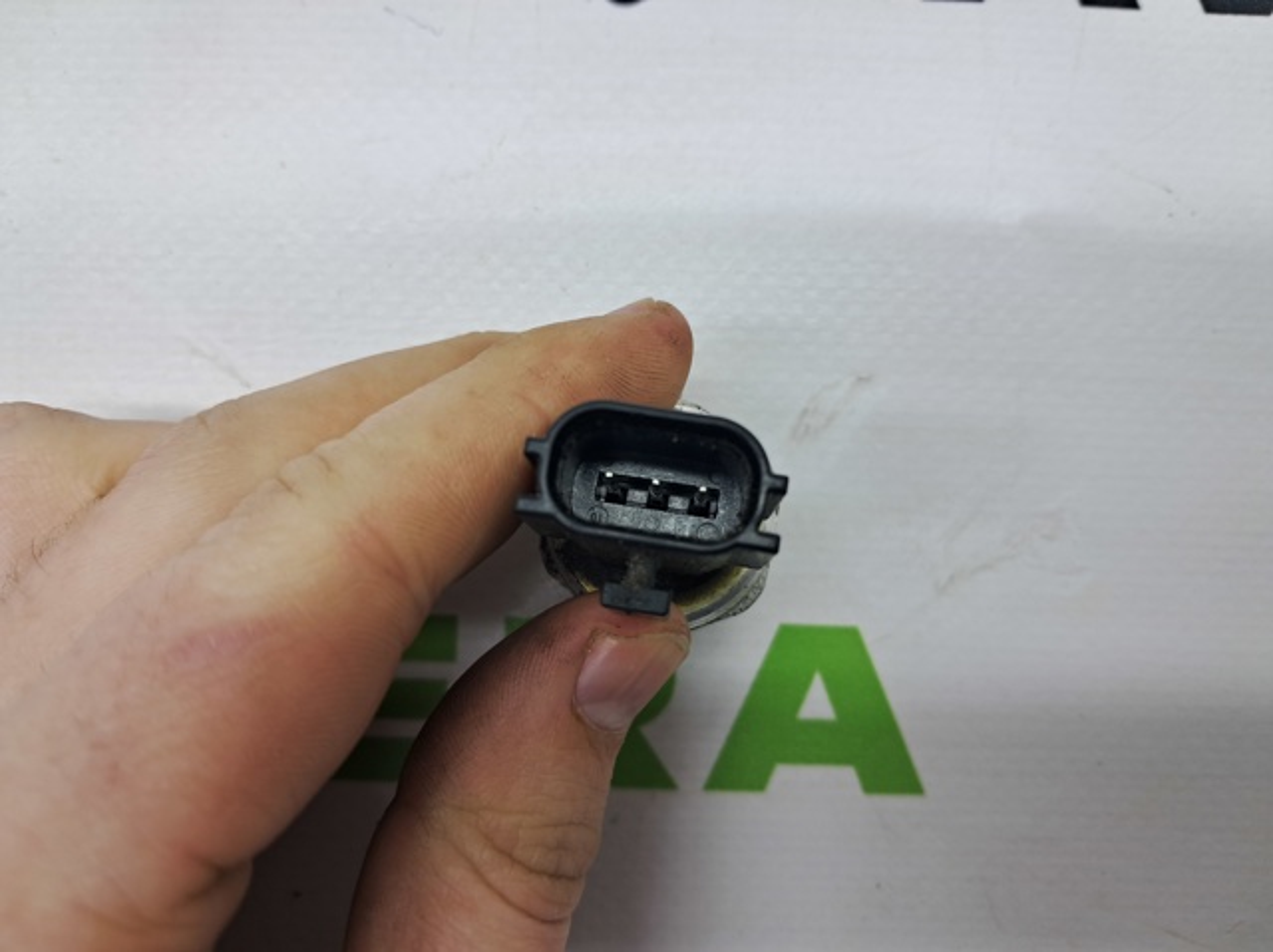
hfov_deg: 65.4
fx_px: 992
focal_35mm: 27
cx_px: 636
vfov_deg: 51.3
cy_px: 476
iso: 50
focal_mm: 4
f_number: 1.8
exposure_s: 1/100
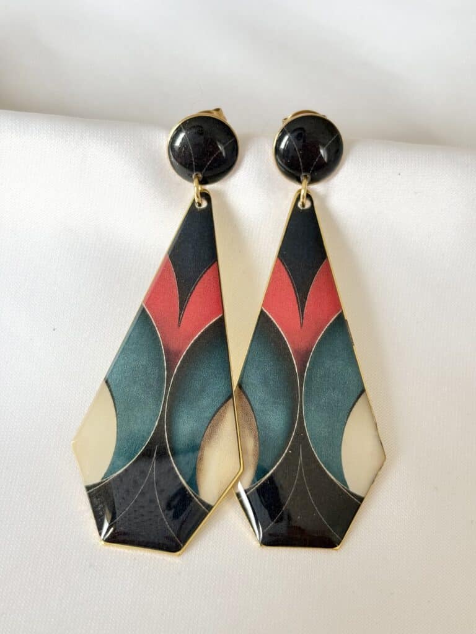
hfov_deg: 28.0
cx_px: 238
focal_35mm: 52
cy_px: 317
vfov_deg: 36.8
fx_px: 953
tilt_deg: -57.5
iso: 25
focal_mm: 5.96
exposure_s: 1/157
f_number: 1.6
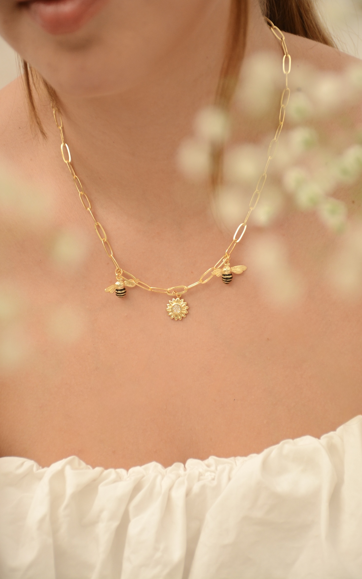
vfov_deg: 16.0
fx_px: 2060
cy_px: 288
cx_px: 179
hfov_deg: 10.0
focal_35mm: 131
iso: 500
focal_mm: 85
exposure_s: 1/250
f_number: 5.3
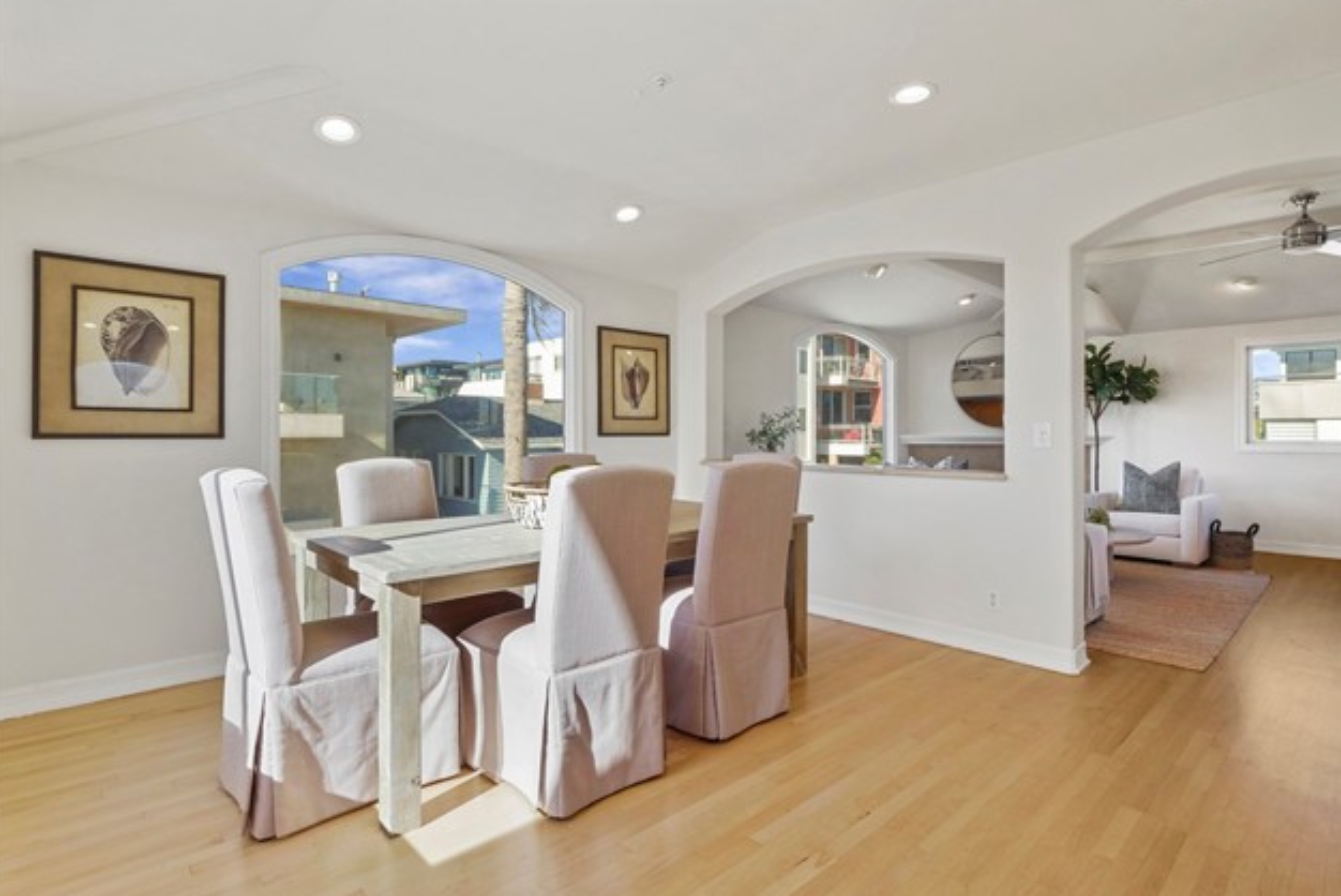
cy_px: 454
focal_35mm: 17
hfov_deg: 93.2
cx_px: 677
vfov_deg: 70.5
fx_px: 634
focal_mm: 8
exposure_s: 1/50
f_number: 9
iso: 800
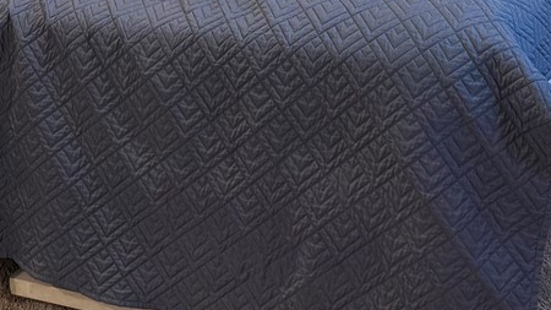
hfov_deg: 22.8
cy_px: -178
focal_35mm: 93
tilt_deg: -10.5
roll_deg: +4.8
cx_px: 186
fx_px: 1359
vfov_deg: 12.3
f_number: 1.78
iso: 125
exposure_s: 1/60
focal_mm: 6.76
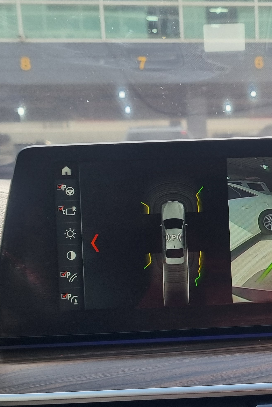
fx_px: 623
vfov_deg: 35.9
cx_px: 261
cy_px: 271
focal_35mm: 55
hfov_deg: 23.7
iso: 64
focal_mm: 5.4
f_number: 1.8
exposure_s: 1/190
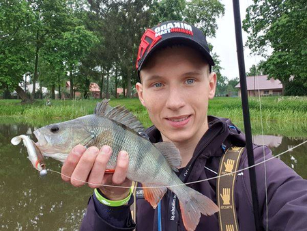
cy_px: 116
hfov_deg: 58.3
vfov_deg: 45.5
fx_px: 275
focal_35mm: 31
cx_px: 154
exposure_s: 1/100
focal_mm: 2.92
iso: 100
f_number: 1.7
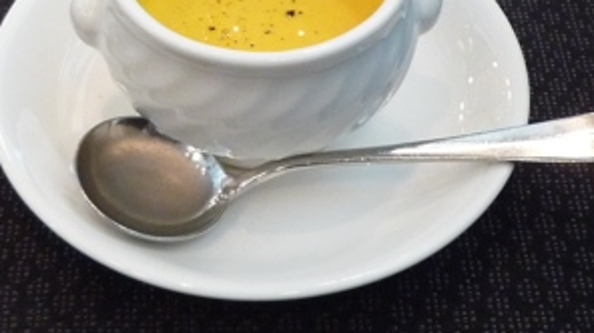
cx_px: 248
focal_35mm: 72
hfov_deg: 29.3
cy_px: 46
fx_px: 1133
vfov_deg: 16.5
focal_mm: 4.5
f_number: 2.8
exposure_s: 1/15
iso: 400
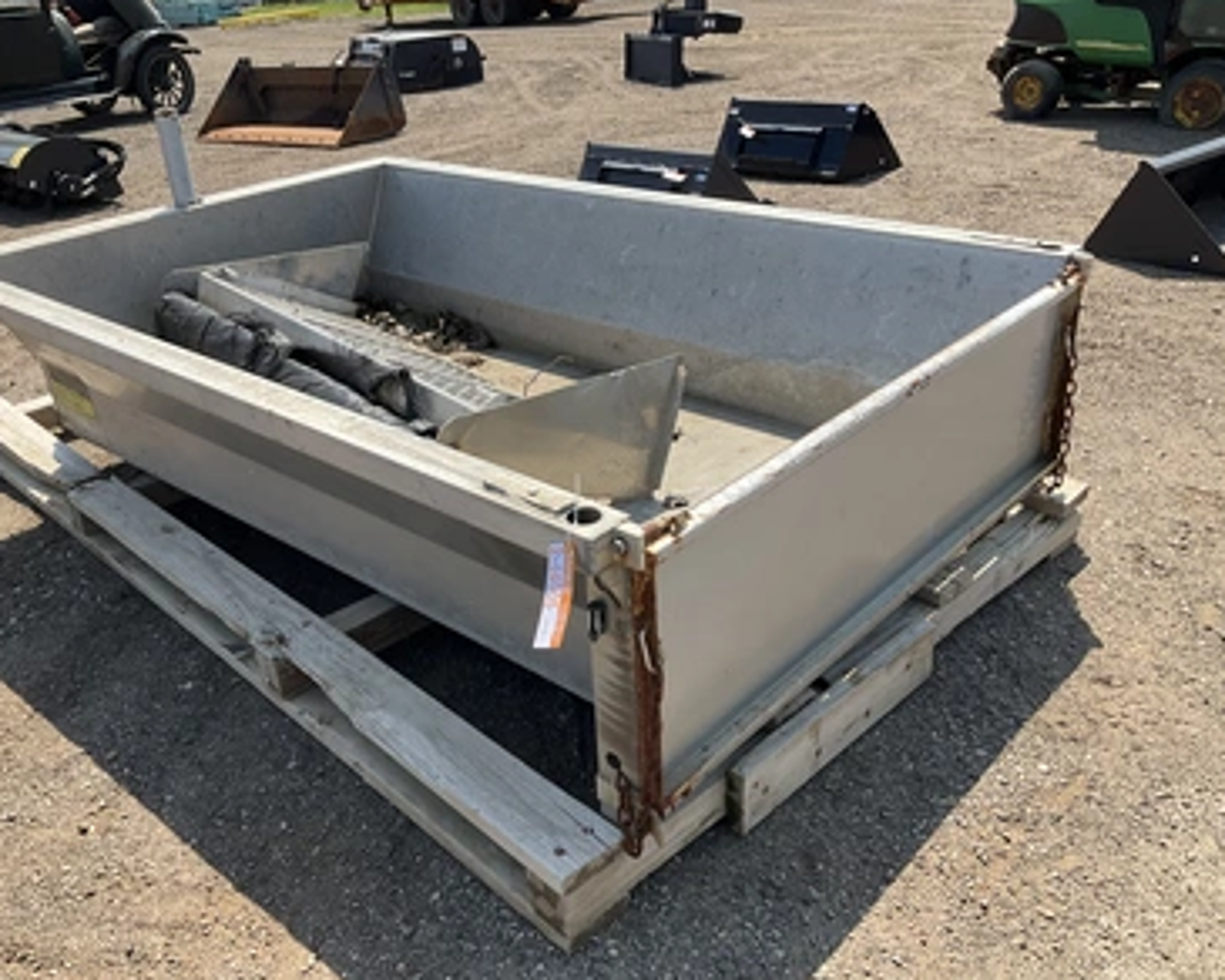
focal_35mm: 31
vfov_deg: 47.1
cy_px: 493
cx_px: 577
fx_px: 1124
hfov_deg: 57.1
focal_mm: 3
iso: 25
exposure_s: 1/1144
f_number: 1.8
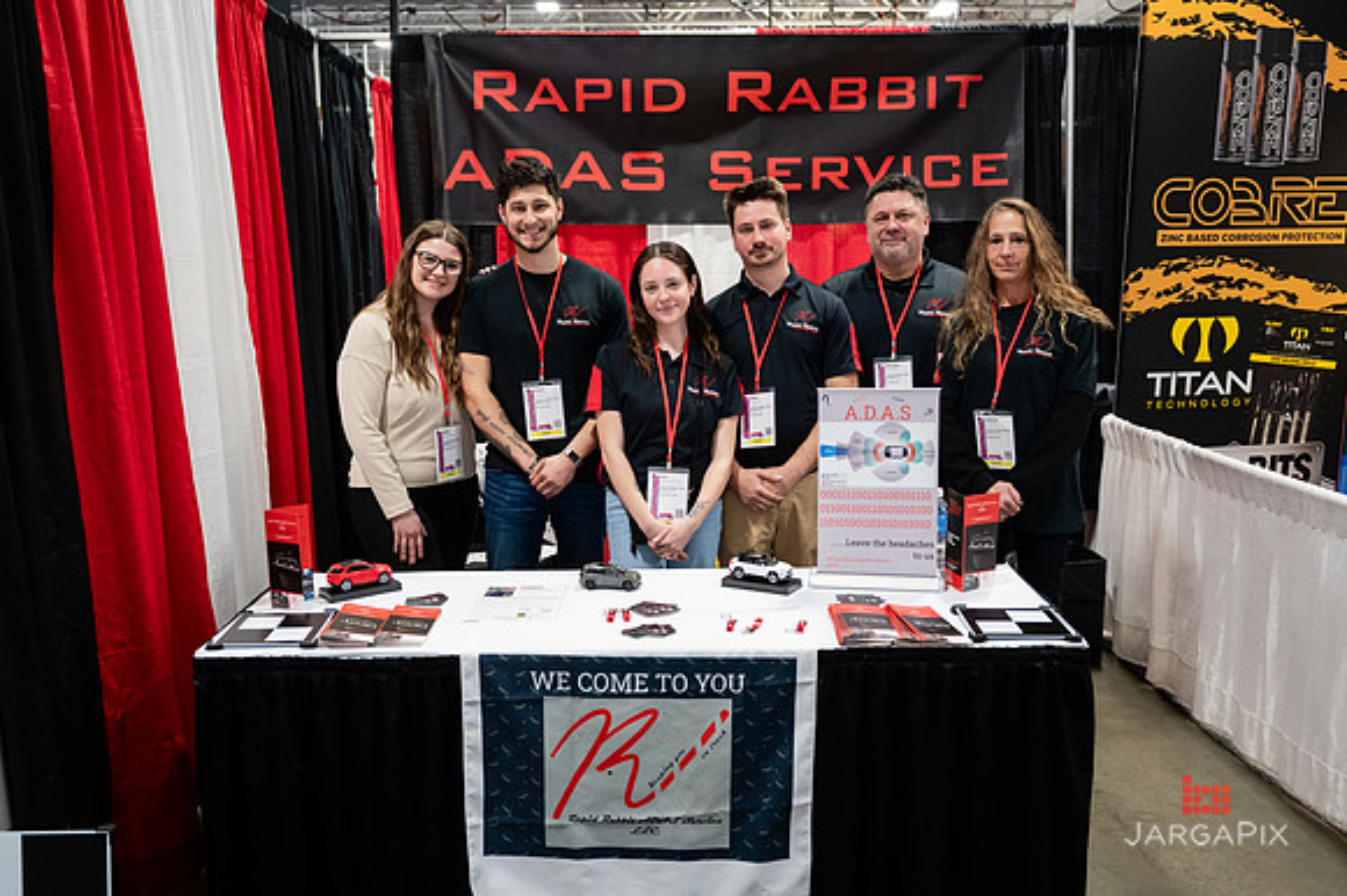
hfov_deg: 58.5
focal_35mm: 32
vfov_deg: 40.9
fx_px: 1202
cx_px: 673
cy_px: 453
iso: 3200
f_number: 3.2
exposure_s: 1/200
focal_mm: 31
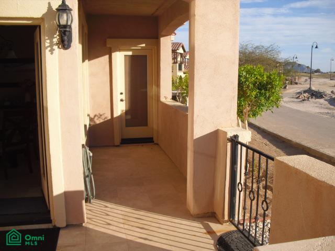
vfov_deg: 39.7
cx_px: 168
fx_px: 348
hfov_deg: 51.4
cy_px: 126
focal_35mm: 36
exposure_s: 1/125
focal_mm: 6.3
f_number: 7.8
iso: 64
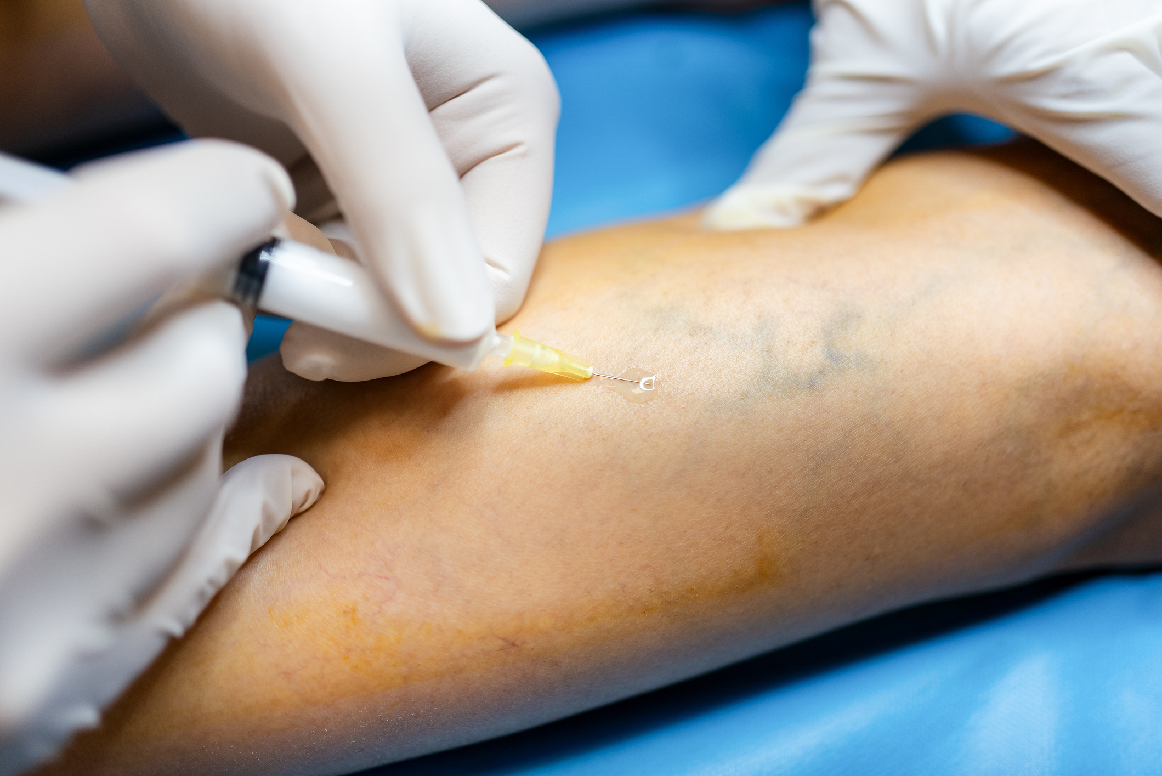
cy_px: 388
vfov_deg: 37.9
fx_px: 1130
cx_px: 581
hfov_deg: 54.4
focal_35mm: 35
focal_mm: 35
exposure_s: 1/160
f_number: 2
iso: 80
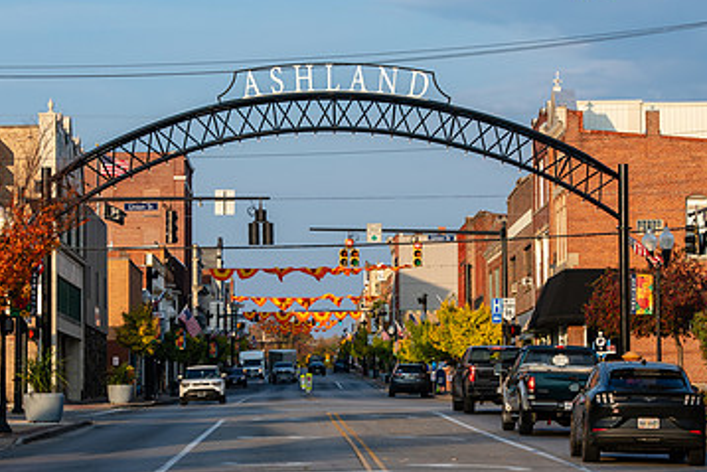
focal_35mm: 154
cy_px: 289
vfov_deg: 8.9
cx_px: 320
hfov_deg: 13.3
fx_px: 3025
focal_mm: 95
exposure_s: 1/250
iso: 200
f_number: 8
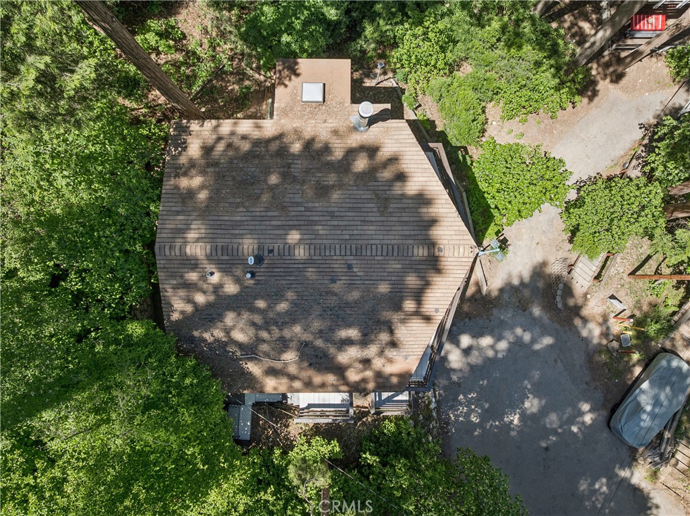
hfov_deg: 71.6
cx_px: 345
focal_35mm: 24
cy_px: 258
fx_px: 478
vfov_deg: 56.7
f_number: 2.8
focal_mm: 12.3
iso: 100
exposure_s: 1/25
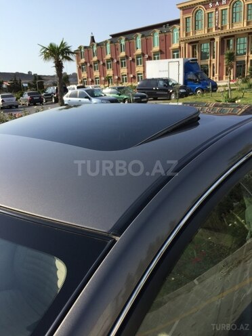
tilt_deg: -16.9
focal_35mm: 29
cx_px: 126
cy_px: 168
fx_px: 281
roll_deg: +5.2
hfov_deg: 48.2
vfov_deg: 61.7
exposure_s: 1/1522
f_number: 2.2
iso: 32
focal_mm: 4.15
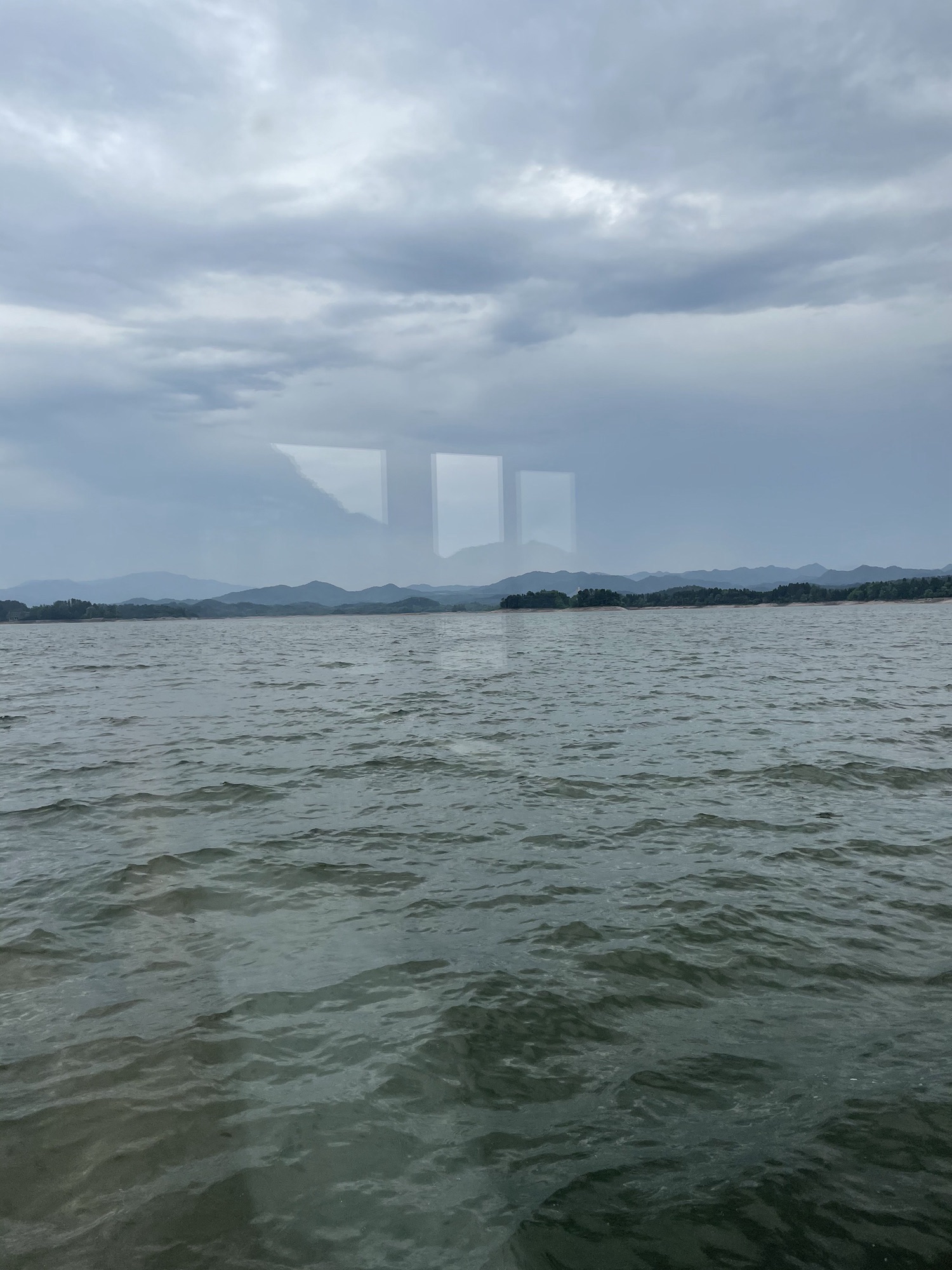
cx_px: 476
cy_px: 635
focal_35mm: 26
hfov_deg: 53.1
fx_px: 953
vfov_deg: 67.3
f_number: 1.6
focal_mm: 4.2
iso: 32
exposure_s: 1/759
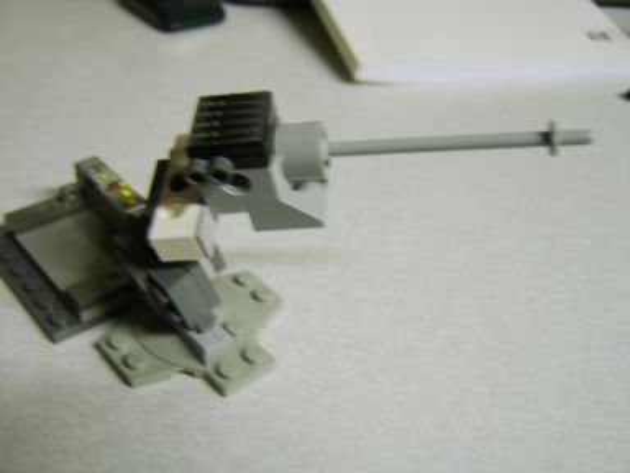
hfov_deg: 58.4
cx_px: 315
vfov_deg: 45.4
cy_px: 236
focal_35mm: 31
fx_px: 564
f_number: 2.7
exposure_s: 1/7
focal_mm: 8.13
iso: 71
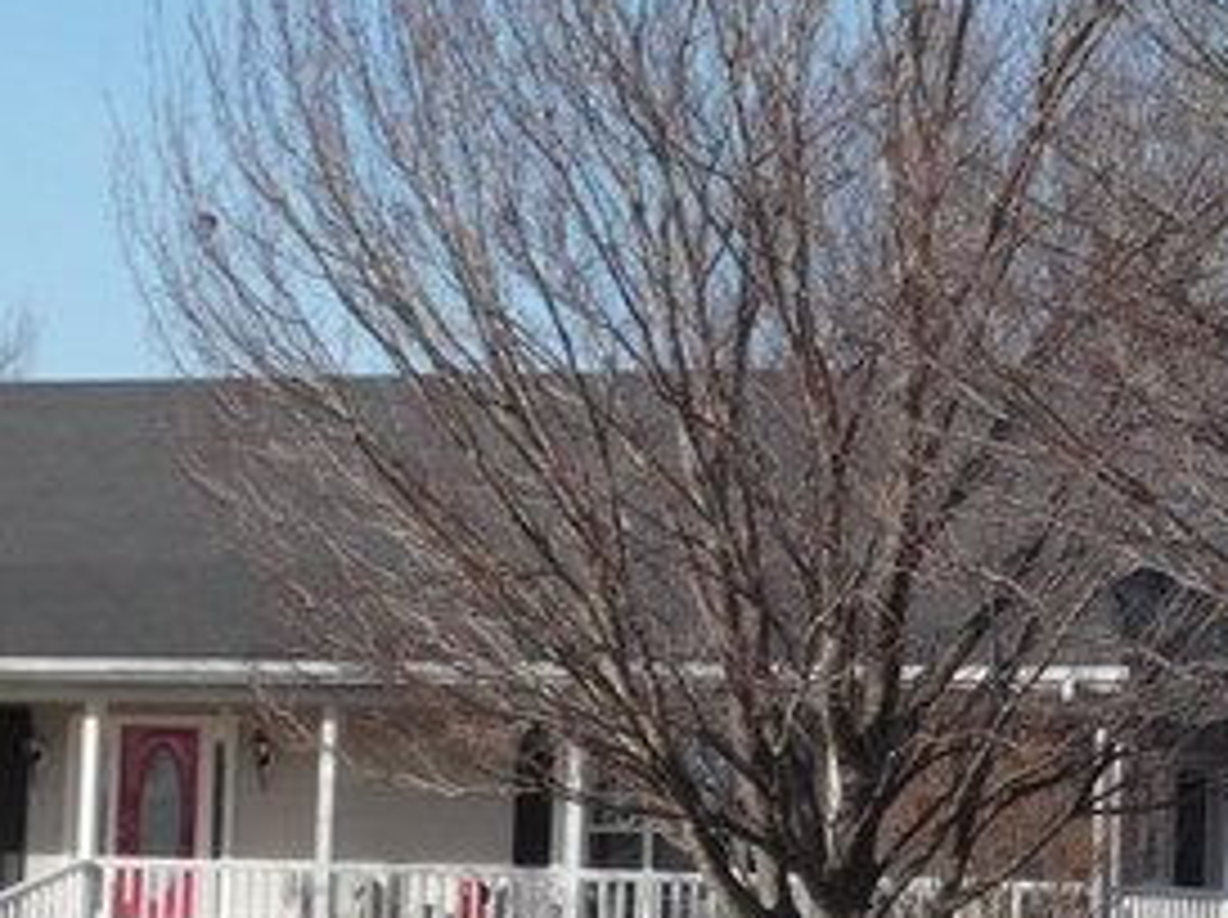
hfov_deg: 11.6
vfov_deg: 8.8
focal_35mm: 169
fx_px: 5987
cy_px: 374
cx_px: 1071
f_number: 3.7
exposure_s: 1/1250
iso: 125
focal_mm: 8
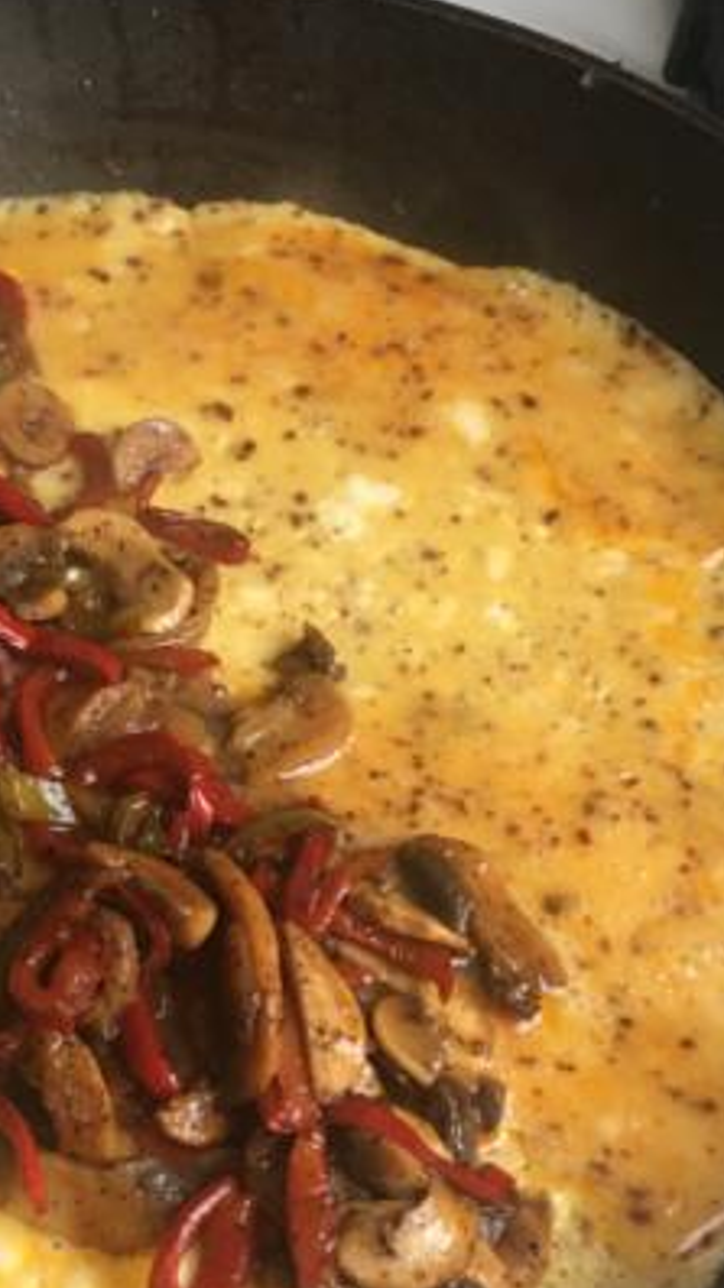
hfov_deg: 21.5
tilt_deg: -58.4
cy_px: 762
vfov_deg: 37.7
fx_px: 1879
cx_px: 136
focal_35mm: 55
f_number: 2.2
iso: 160
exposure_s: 1/33
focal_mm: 4.15
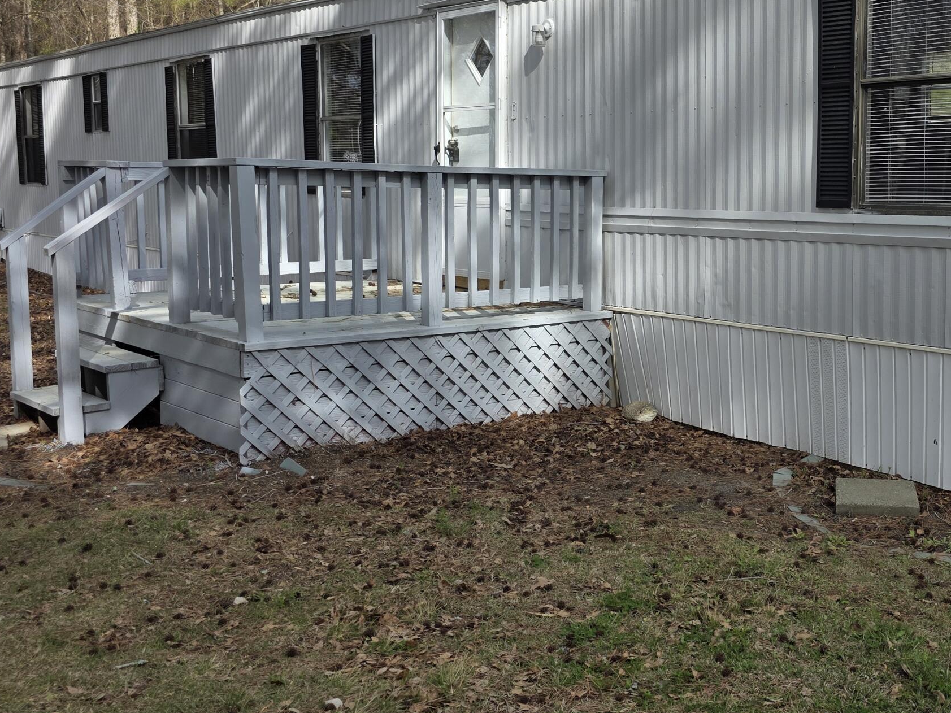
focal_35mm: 41
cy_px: 263
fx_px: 1126
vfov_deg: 34.9
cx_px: 732
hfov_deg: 44.0
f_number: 1.7
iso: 80
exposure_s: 1/3336
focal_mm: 6.3
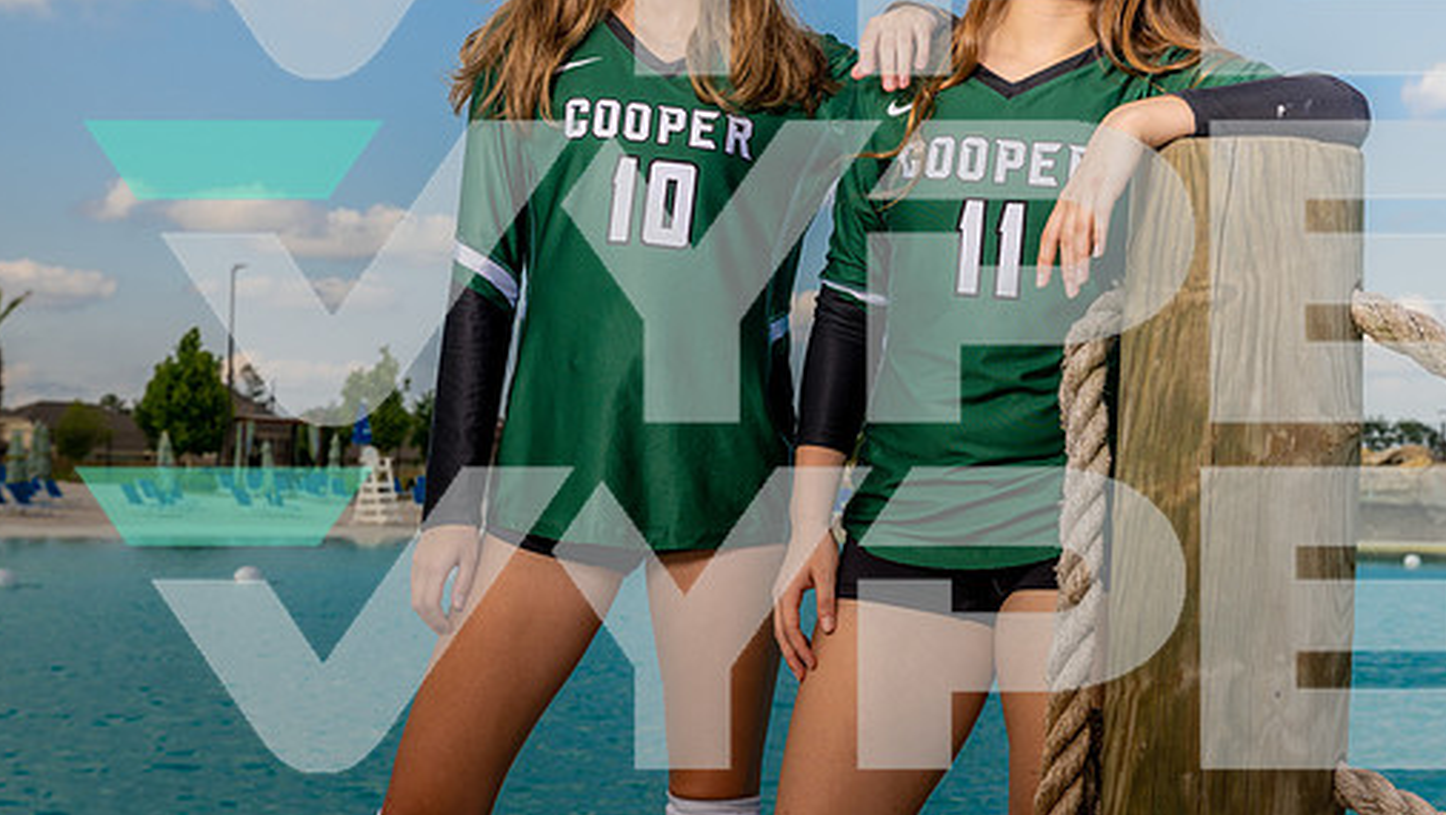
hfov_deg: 31.8
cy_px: 273
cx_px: 812
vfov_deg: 18.2
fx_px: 2531
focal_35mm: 66
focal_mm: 55
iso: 100
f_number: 8
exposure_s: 1/250
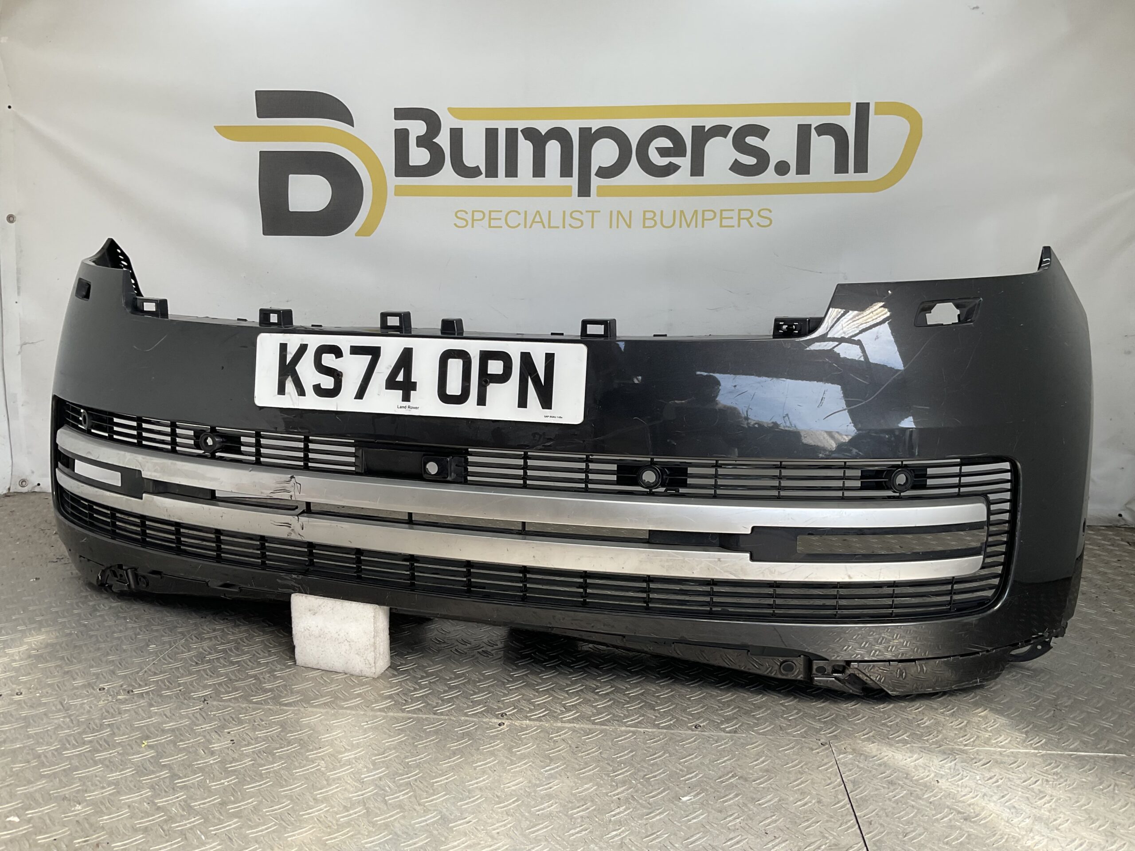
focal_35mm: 29
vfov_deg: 48.2
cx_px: 568
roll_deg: -1.8
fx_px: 951
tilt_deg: -9.8
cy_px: 426
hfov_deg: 61.7
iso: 16
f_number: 1.8
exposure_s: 1/312
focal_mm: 3
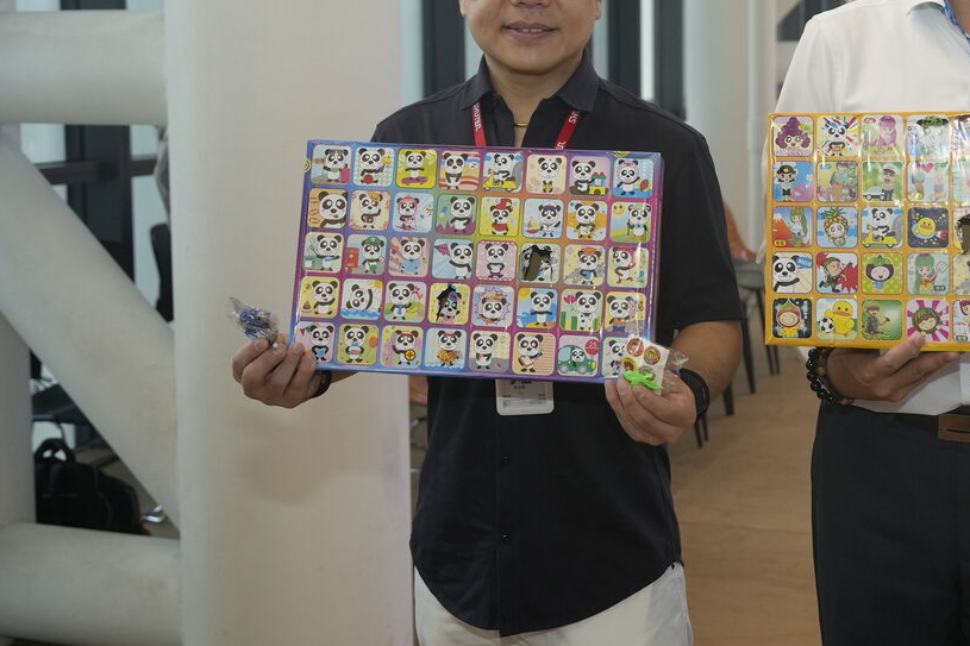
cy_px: 172
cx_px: 691
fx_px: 1482
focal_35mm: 55
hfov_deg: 35.7
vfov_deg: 24.4
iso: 1600
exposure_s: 1/160
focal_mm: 35
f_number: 4
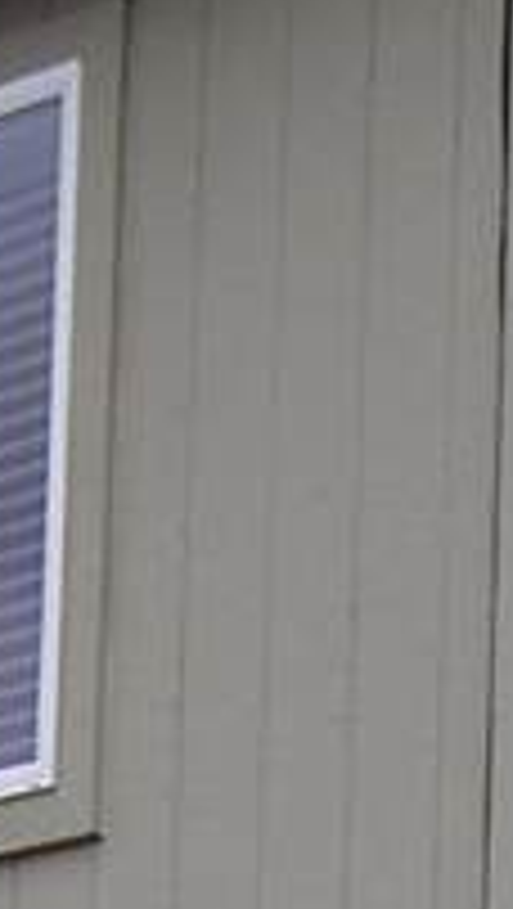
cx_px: -68
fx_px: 6320
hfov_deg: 4.6
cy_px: 1629
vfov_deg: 8.0
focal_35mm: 262
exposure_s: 1/125
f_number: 2.8
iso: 50
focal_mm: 6
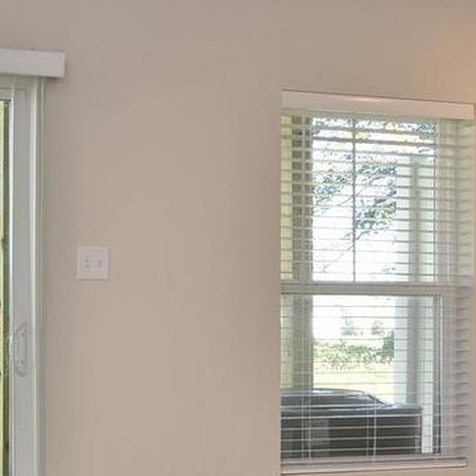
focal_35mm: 61
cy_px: 326
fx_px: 949
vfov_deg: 27.9
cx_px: 37
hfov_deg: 27.1
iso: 800
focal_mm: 12
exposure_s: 1/50
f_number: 9
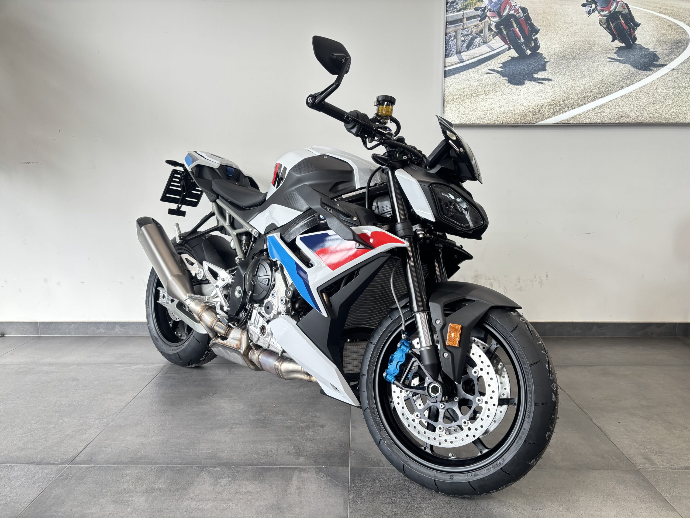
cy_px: 259
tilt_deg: -10.6
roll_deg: +0.5
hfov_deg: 67.3
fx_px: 518
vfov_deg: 53.1
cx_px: 345
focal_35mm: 26
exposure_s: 1/121
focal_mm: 5.96
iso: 100
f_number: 1.6
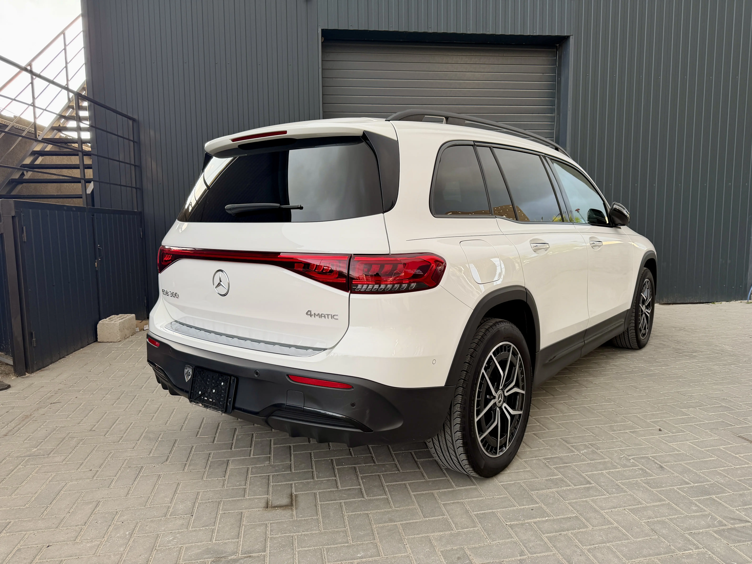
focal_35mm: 24
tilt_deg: -6.0
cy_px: 282
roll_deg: +2.0
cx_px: 376
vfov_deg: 56.8
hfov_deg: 71.6
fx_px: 521
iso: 64
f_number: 1.78
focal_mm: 6.76
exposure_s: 1/163
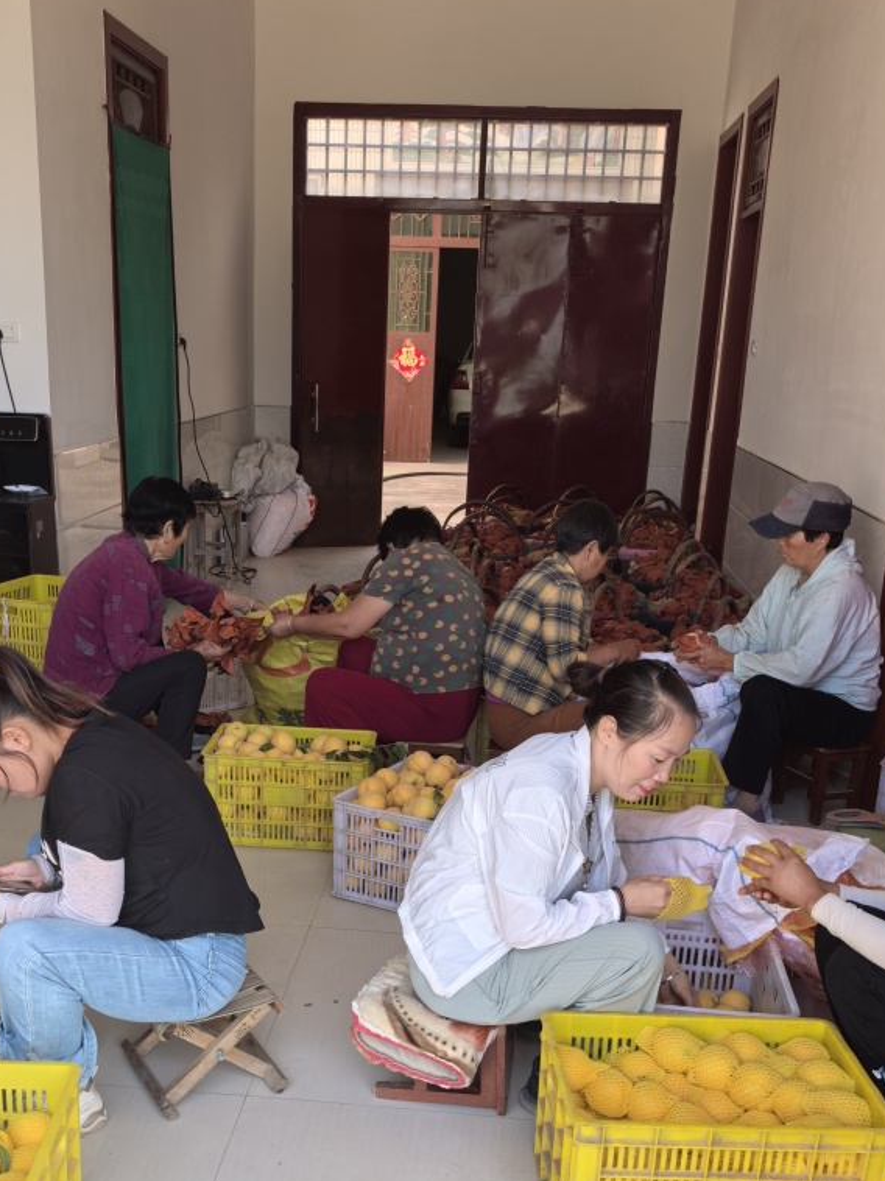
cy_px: 813
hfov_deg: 37.7
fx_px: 1296
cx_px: 408
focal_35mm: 38
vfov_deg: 48.0
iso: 500
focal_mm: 6.98
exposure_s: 1/277
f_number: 4
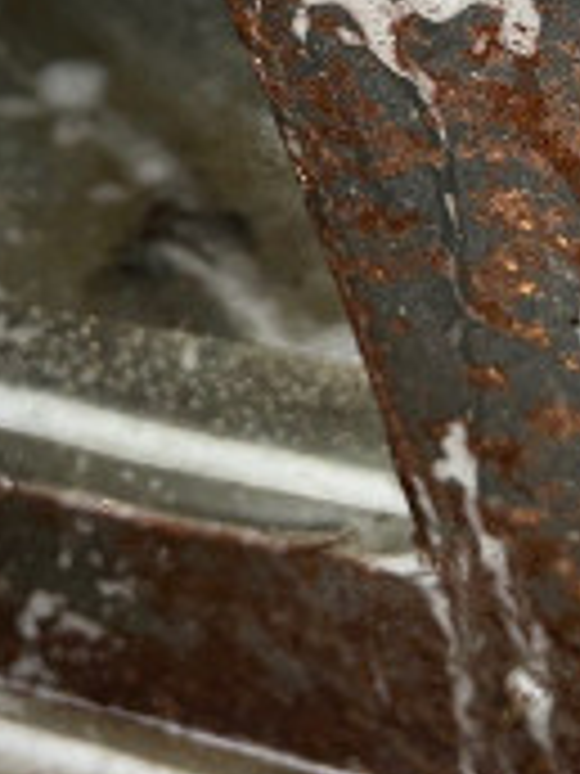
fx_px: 3306
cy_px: -97
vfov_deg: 13.1
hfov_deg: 10.0
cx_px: 250
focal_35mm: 148
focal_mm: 6.6
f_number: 2.8
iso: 20
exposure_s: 1/23
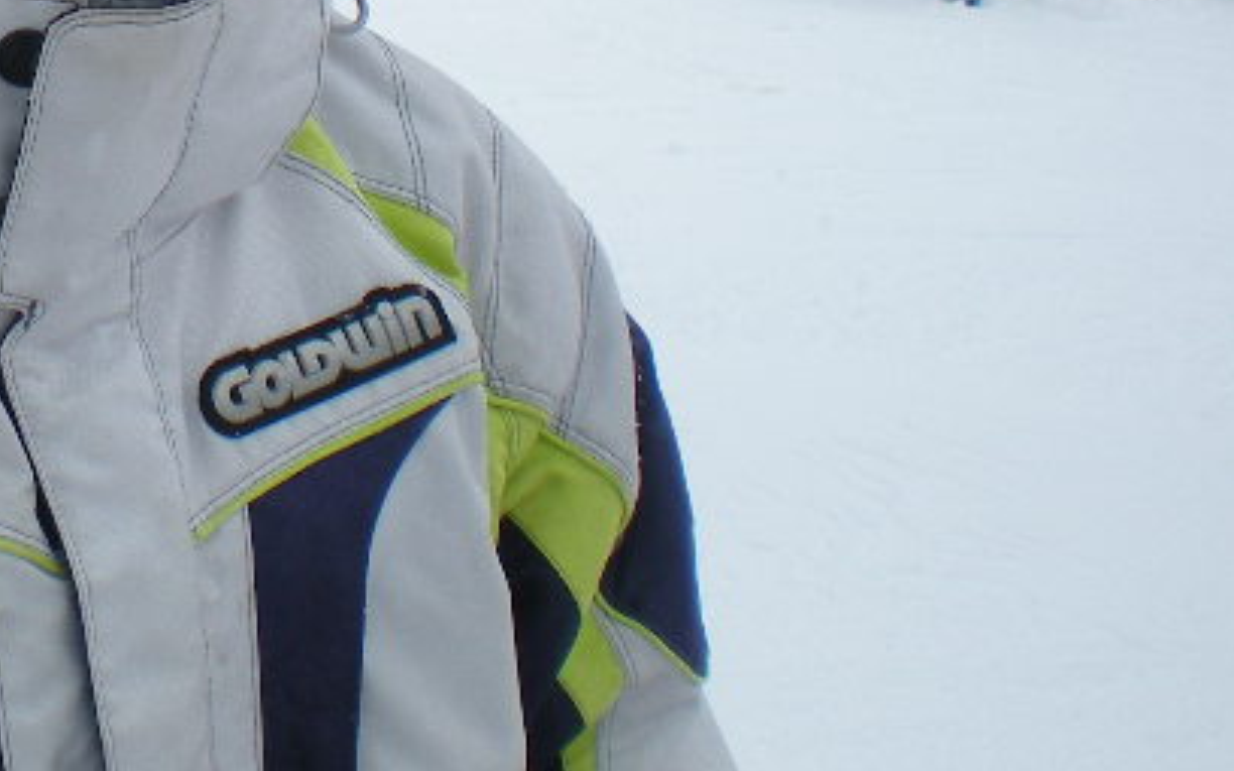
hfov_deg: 20.0
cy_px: -169
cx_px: 15
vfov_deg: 12.6
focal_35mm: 101
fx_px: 3397
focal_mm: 6.3
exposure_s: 1/284
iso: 64
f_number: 4.6
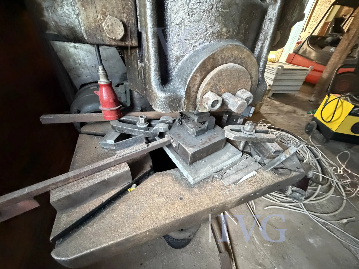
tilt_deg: -34.5
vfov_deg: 85.7
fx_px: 145
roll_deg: -2.5
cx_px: 180
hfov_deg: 102.1
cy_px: 134
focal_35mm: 14
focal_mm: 2.22
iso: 1250
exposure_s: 1/59
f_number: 2.2
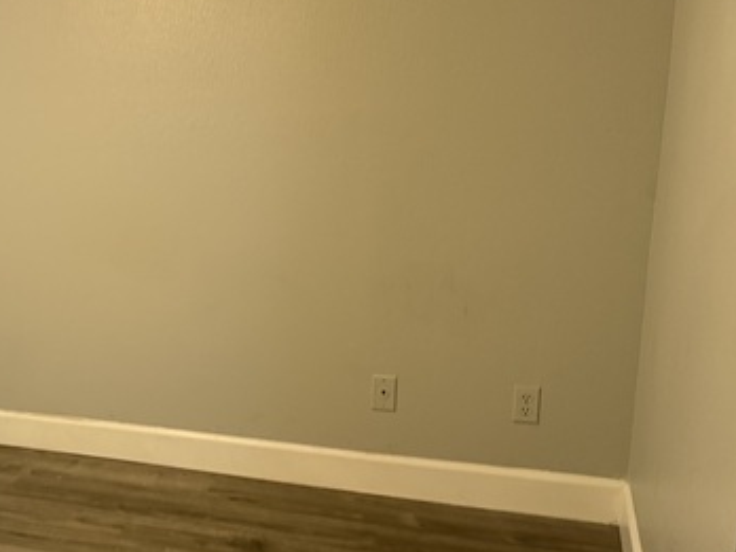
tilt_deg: -12.4
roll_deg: +2.0
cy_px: 362
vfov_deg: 31.3
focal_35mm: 46
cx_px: 39
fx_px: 978
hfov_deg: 37.8
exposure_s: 1/60
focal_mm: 6.76
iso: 400
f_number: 1.78
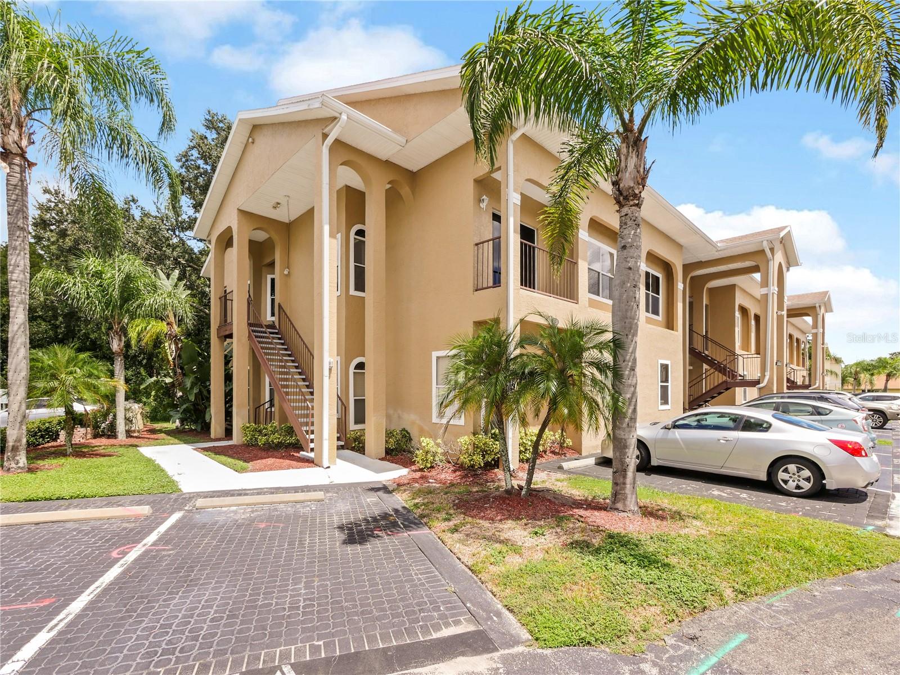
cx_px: 450
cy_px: 338
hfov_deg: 102.1
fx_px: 364
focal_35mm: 14
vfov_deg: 85.7
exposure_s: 1/320
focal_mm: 7
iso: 200
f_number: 6.3
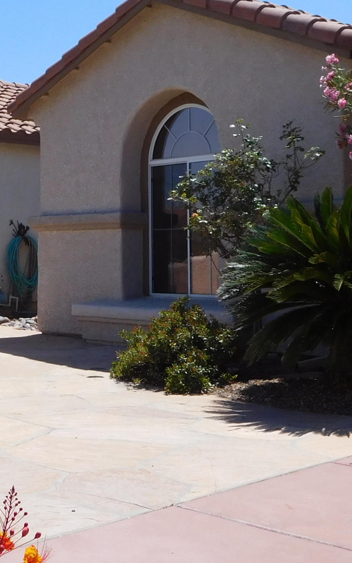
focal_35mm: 60
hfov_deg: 21.5
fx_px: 921
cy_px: 217
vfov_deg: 33.9
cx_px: 88
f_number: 3.4
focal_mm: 4.5
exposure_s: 1/1250
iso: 125
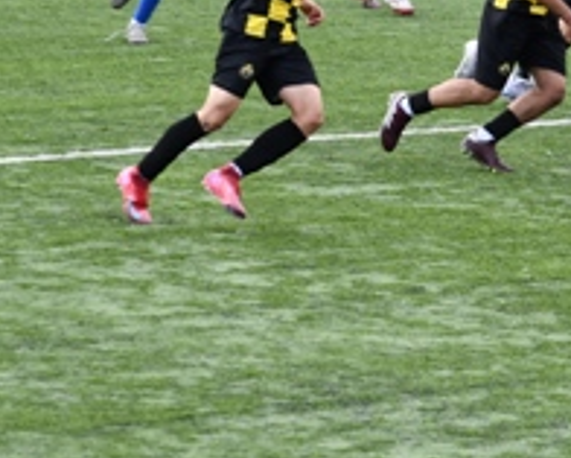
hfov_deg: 3.4
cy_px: -4
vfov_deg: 2.8
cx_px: 909
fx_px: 9502
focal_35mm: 562
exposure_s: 1/500
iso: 360
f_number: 5.6
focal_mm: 122
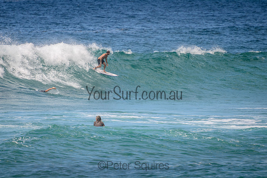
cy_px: 71
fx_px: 4075
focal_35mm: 549
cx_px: 124
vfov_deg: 2.5
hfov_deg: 3.8
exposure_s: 1/2000
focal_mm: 400
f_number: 5.6
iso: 320
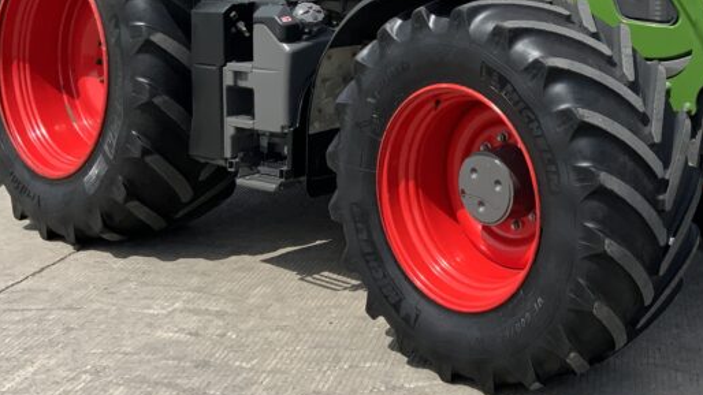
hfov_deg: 32.4
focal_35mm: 63
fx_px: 1174
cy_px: -23
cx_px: 568
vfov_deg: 18.5
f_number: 1.8
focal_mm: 3
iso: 16
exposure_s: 1/1848
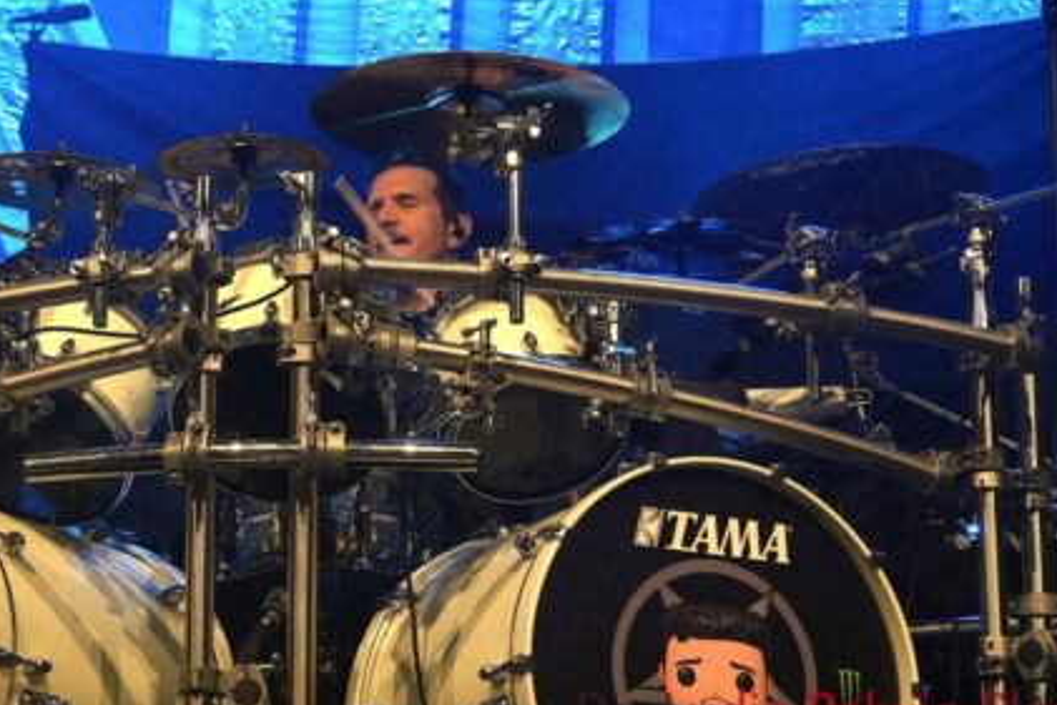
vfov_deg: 13.2
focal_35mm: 104
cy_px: 311
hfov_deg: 19.5
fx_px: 3054
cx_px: 296
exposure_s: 1/160
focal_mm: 38
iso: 2500
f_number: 4
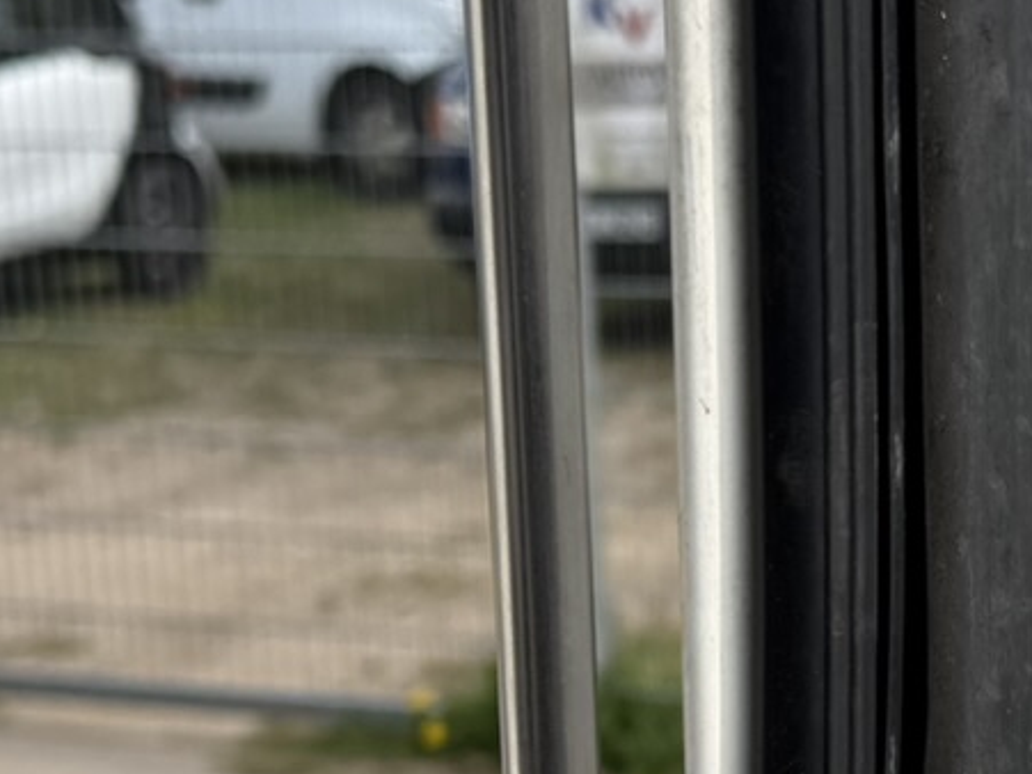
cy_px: 763
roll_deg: +1.1
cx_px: 1007
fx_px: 3249
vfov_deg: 13.4
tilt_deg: -13.4
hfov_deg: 17.7
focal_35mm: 109
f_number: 1.78
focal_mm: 6.76
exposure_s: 1/2801
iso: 80
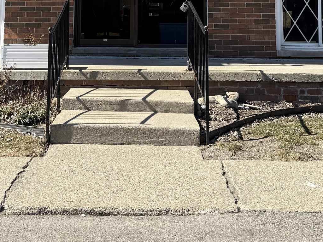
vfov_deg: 18.6
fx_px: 672
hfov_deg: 27.0
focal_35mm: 72
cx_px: 144
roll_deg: -0.2
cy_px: -96
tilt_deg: +8.9
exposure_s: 1/2445
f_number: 1.78
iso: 80
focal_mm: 6.76
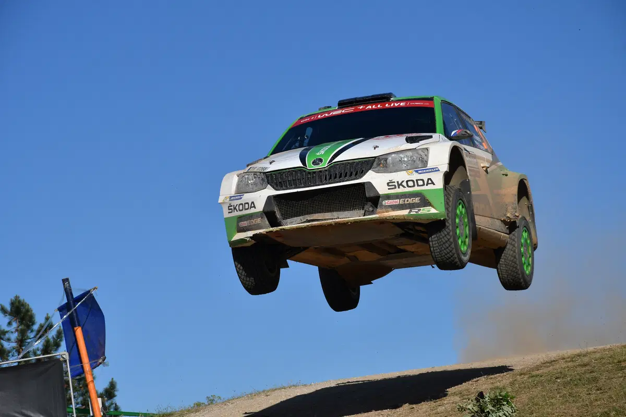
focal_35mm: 158
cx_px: 313
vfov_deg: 8.7
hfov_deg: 13.0
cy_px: 208
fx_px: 2739
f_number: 9
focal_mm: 105
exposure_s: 1/2500
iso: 320
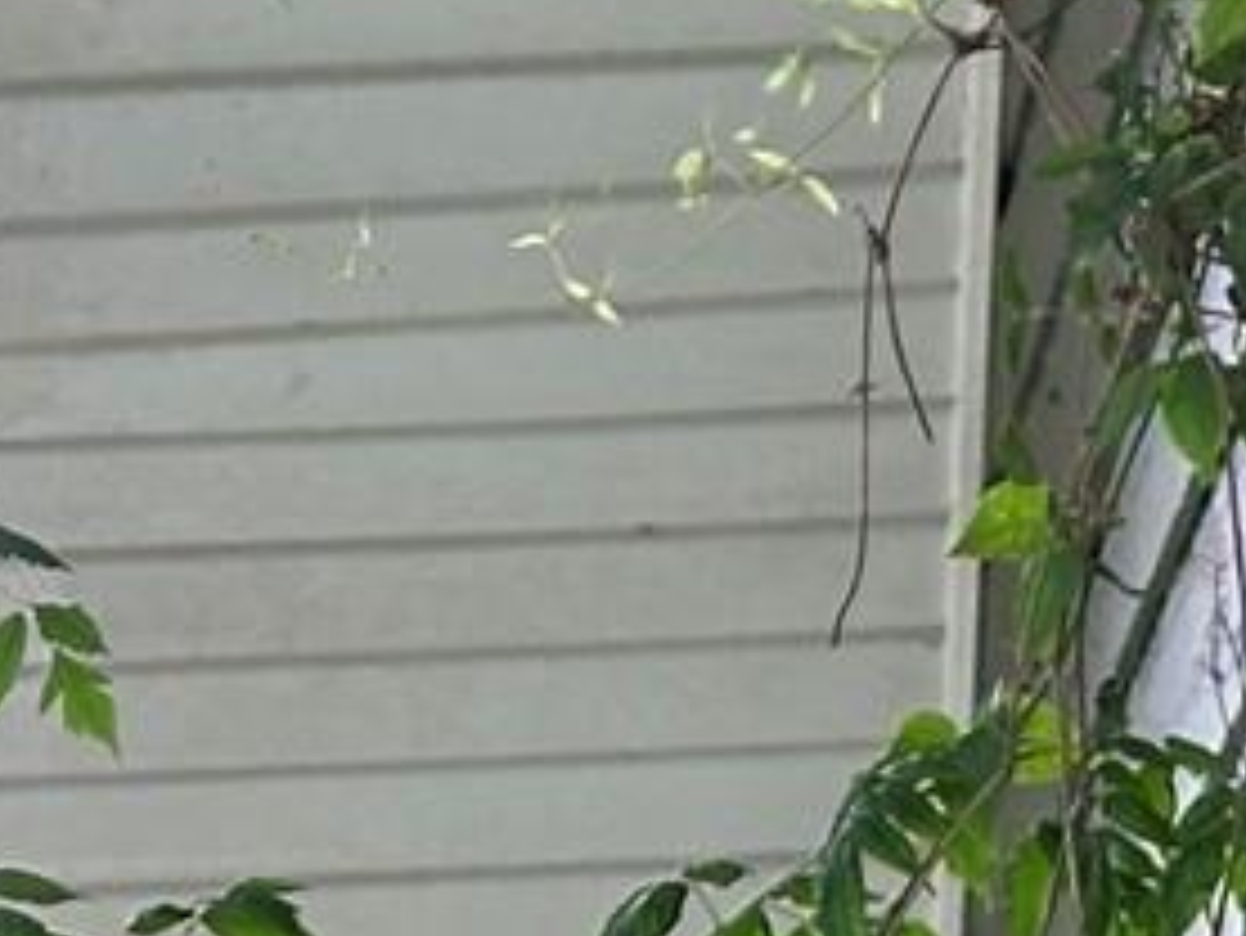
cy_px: -1246
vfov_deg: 5.2
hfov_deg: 7.1
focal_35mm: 277
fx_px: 9975
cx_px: 328
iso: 80
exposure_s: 1/111
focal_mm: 6.86
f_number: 1.78
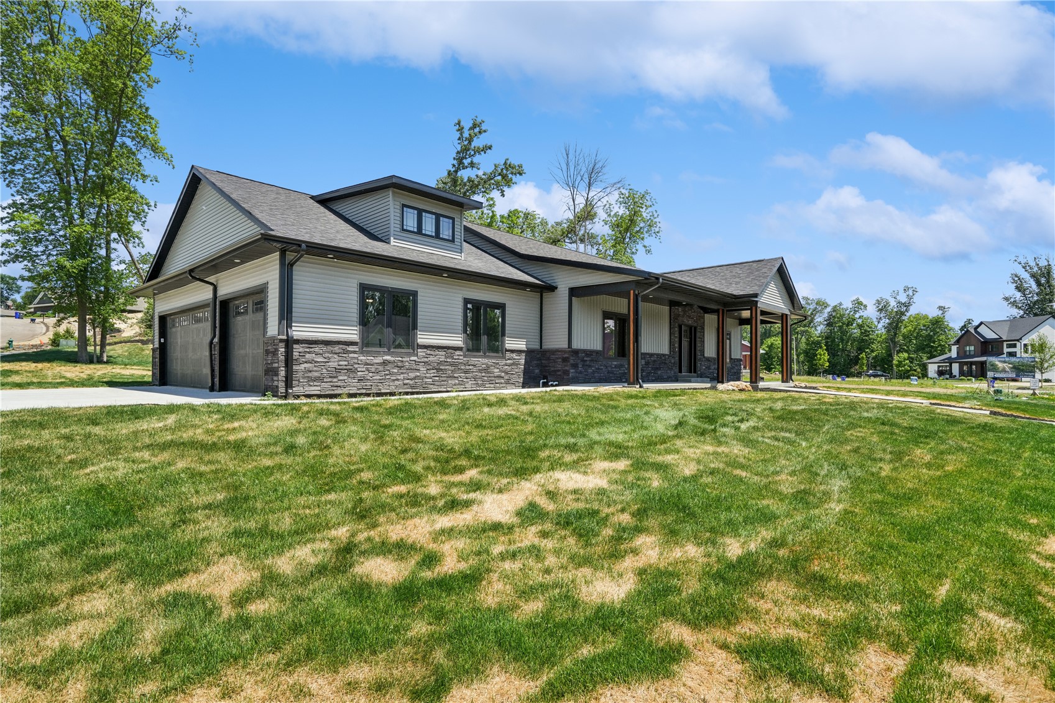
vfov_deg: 67.4
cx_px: 528
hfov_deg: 90.0
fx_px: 527
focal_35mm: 18
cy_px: 352
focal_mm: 18
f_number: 10
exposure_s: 1/500
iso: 400
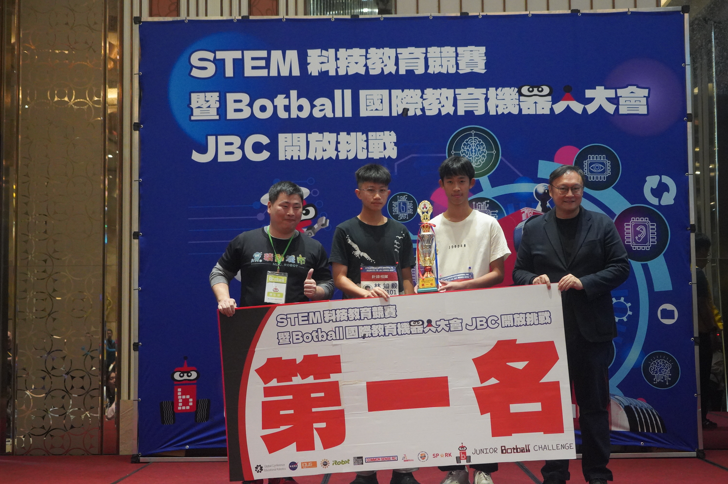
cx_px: 364
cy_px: 242
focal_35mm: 50
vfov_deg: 26.9
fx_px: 1010
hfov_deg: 39.6
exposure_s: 1/160
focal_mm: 50
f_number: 4.5
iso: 12800
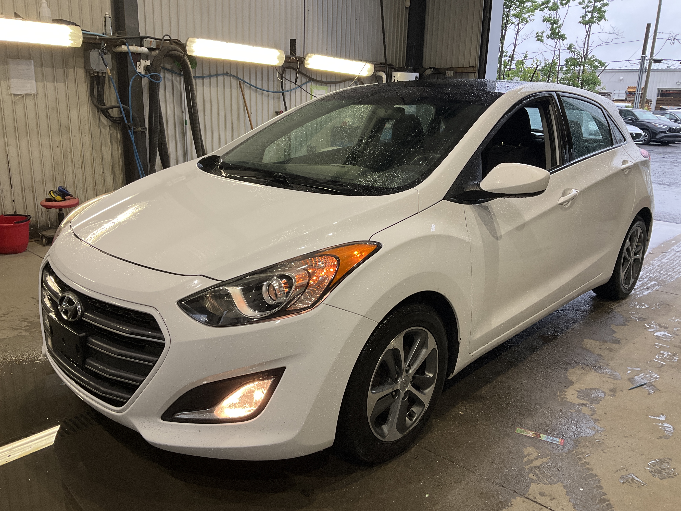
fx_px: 571
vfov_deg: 48.2
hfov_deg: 61.7
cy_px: 256
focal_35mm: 29
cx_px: 340
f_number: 1.8
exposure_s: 1/120
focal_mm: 3
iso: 64
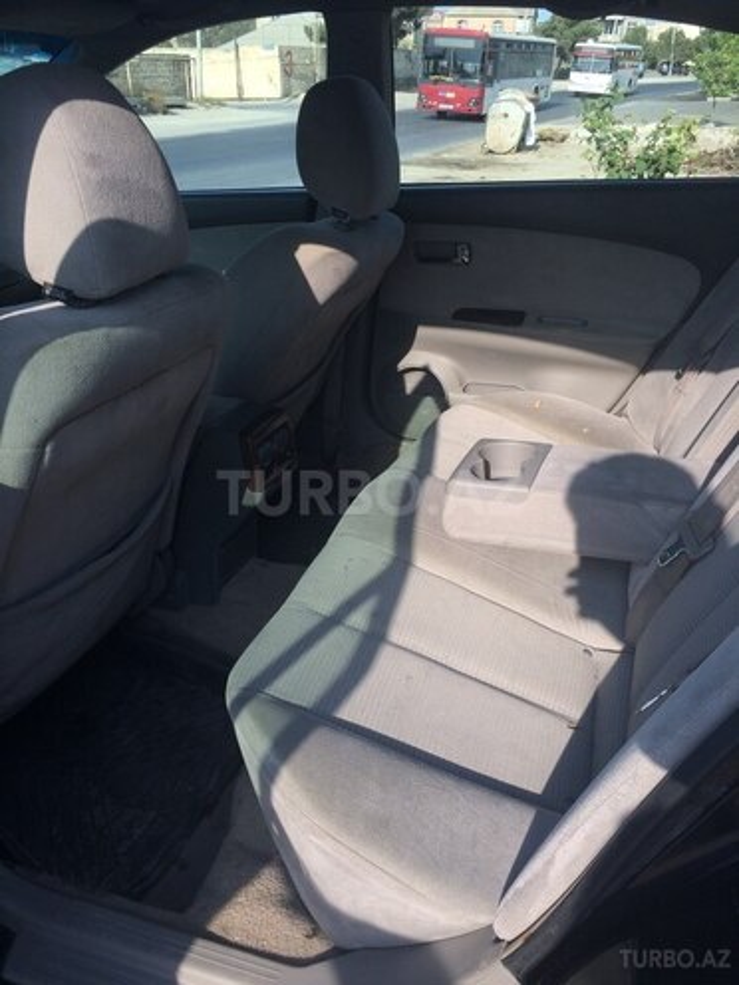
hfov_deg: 48.2
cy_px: 492
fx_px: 825
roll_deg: -0.5
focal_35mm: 29
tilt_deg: -28.3
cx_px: 370
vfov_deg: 61.7
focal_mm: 4.15
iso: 32
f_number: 2.2
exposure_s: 1/820
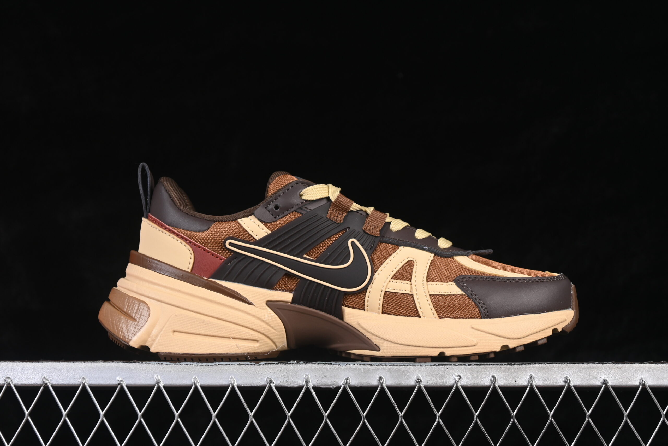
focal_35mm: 75
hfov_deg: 27.0
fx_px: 1392
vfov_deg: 18.2
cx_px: 334
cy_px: 223
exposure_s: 1/80
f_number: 7.1
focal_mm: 50
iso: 160
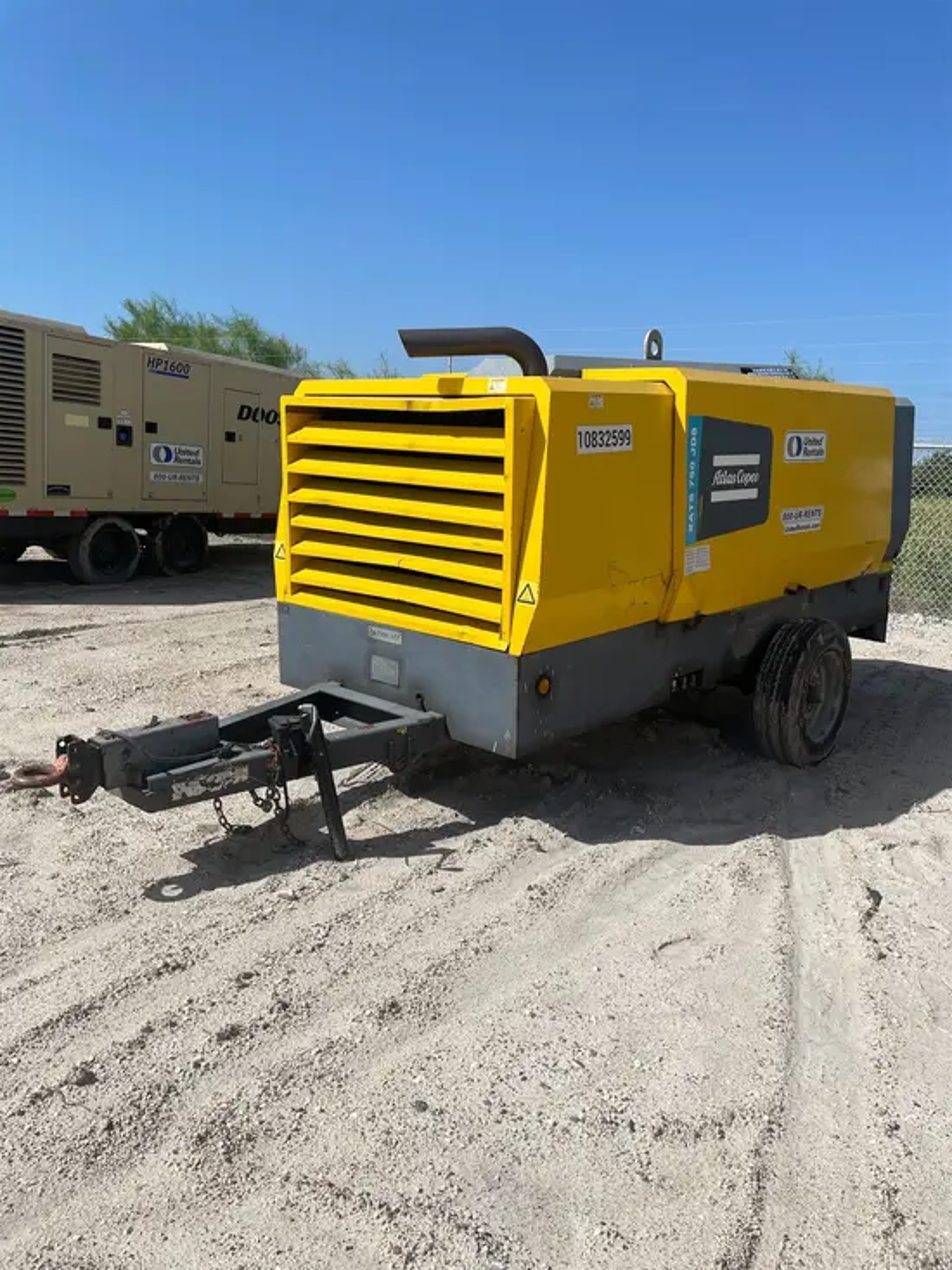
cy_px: 635
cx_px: 476
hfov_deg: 53.1
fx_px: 953
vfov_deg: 67.3
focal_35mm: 26
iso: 32
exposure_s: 1/5291
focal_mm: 4.2
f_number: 1.6
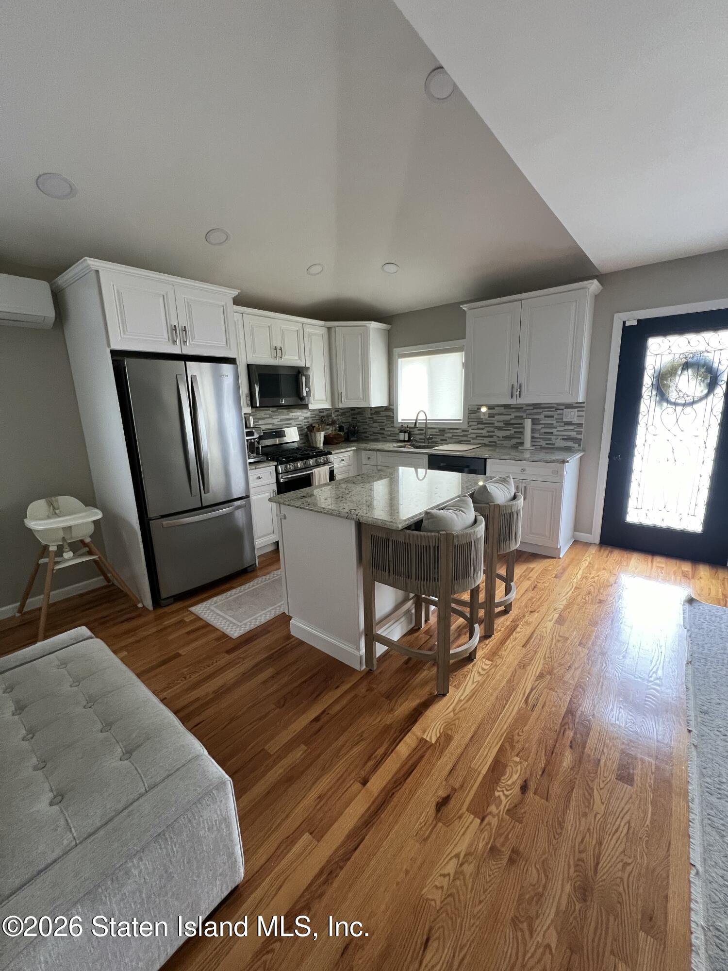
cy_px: 486
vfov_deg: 106.2
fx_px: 365
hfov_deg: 89.9
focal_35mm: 13
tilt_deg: -12.2
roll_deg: +1.6
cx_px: 364
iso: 250
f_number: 1.8
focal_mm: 1.57
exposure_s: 1/60
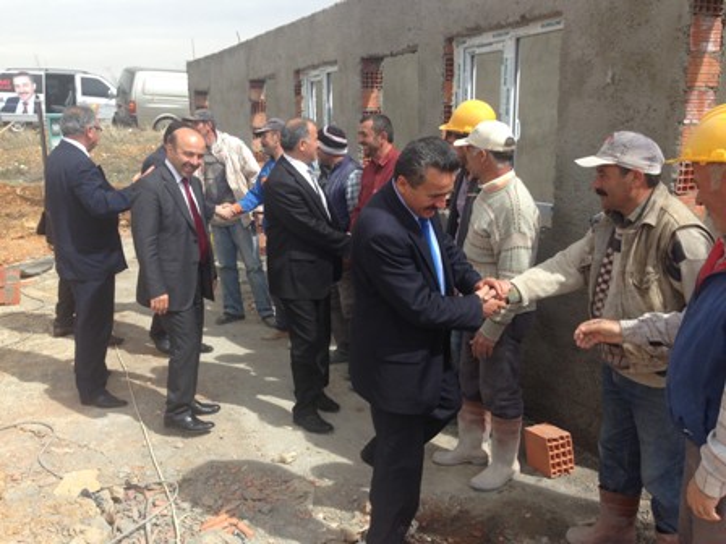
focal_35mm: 33
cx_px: 363
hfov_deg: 55.4
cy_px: 272
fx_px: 692
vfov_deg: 42.9
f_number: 2.4
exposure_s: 1/874
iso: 50
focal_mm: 4.12
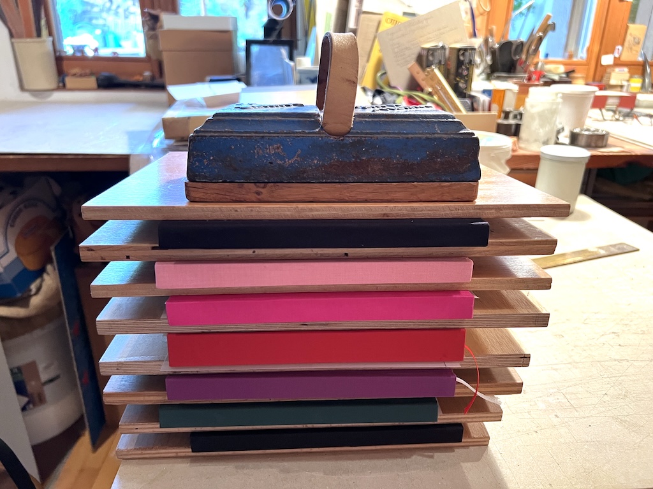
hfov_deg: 67.3
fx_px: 490
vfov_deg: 53.1
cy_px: 244
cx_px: 326
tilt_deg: -24.5
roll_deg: -1.1
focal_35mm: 26
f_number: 1.5
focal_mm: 5.7
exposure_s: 1/50
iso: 320
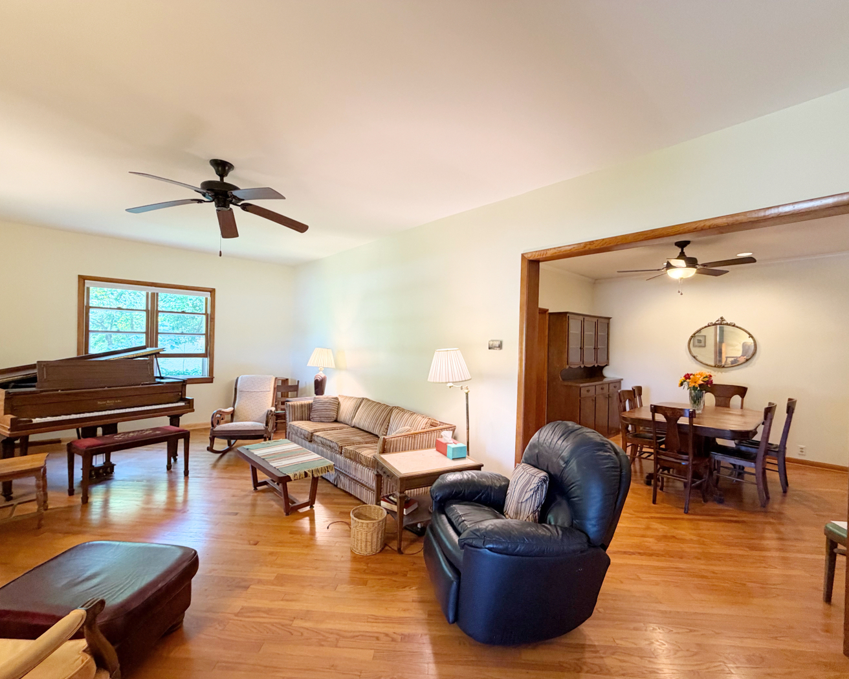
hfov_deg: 96.8
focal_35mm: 15
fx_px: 377
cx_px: 425
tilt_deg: -1.2
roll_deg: -1.7
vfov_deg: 84.0
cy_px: 347
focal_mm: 2.22
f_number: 2.2
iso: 200
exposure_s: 1/60
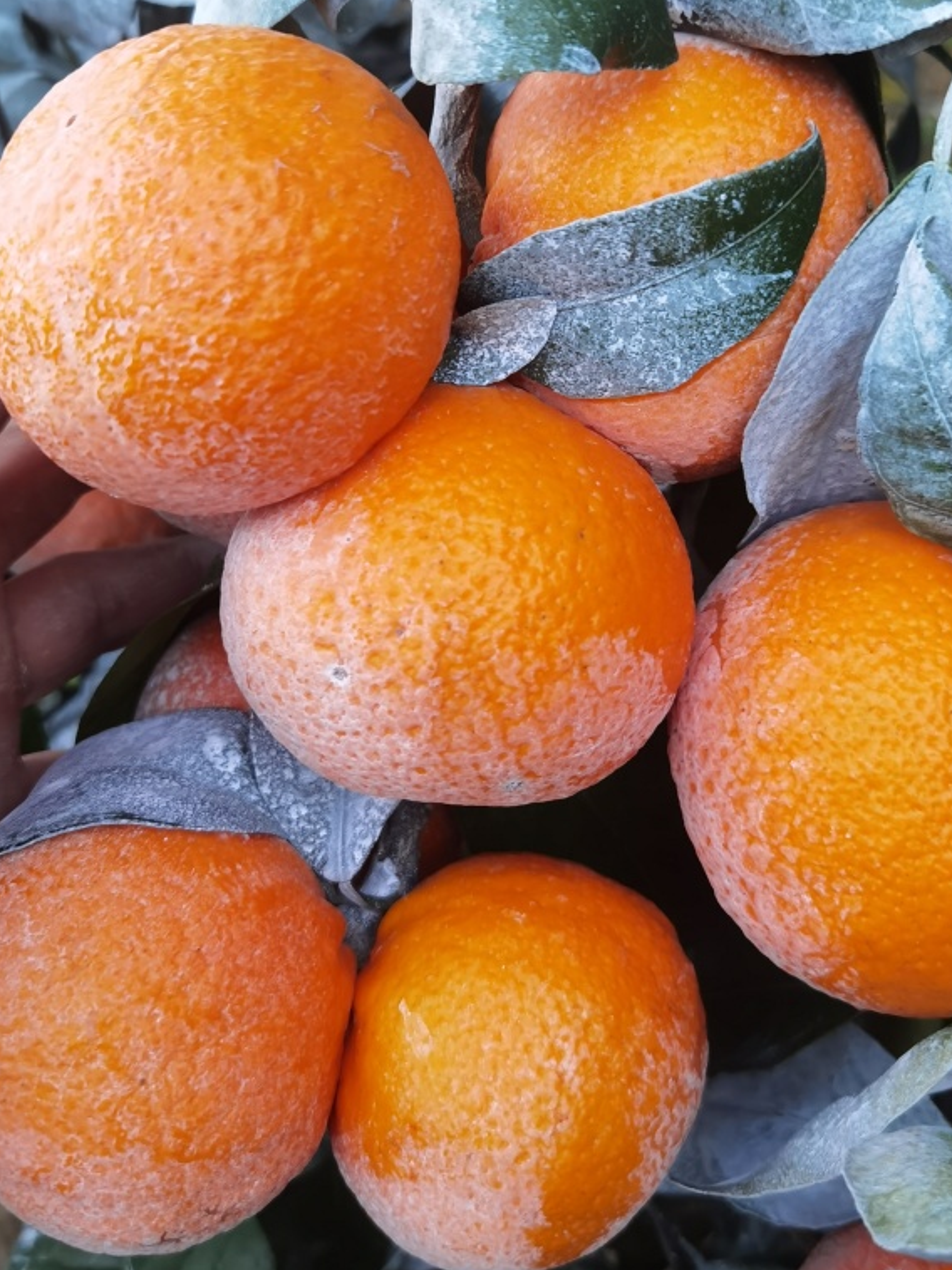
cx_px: 466
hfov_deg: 37.7
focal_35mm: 38
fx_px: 1394
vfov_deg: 48.7
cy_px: 509
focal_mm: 6.71
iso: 250
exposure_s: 1/50
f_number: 1.9
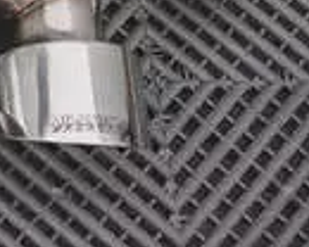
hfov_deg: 6.9
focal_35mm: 252
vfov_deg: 5.9
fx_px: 2305
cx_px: -642
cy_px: -386
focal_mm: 35
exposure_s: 1/10
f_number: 4
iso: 100
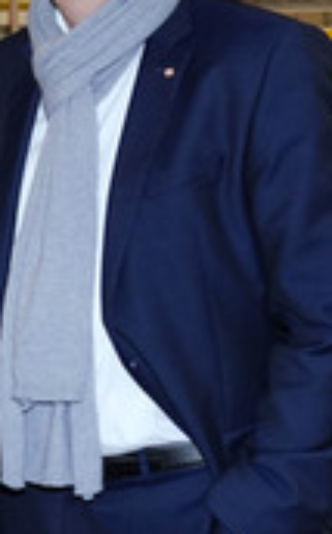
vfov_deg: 24.8
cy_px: 165
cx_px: -318
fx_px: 1206
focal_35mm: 83
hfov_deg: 13.6
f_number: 6.3
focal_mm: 31
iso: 1250
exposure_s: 1/80
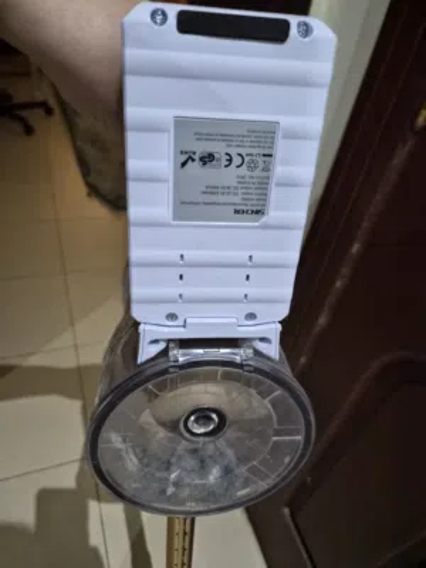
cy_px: 284
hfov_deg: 58.9
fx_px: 377
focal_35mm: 23
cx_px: 213
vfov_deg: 73.9
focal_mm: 5.4
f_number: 1.8
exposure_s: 1/120
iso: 1600
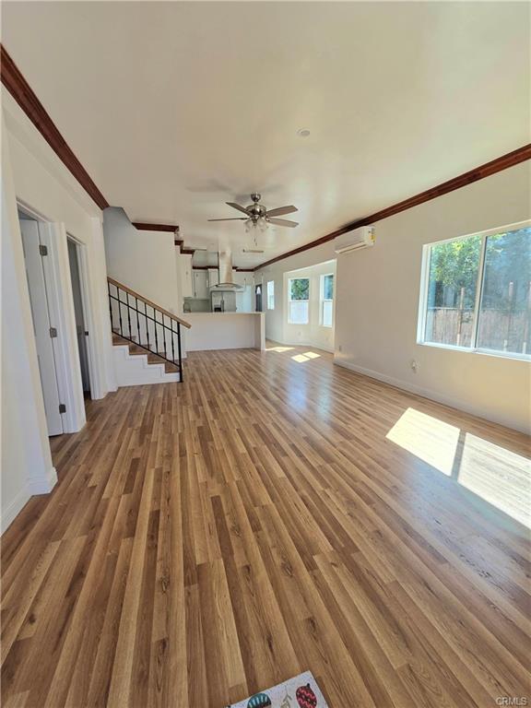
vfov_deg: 106.2
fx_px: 266
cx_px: 266
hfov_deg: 89.9
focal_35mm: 13
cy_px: 354
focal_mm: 2.2
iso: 50
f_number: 2.2
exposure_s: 1/200
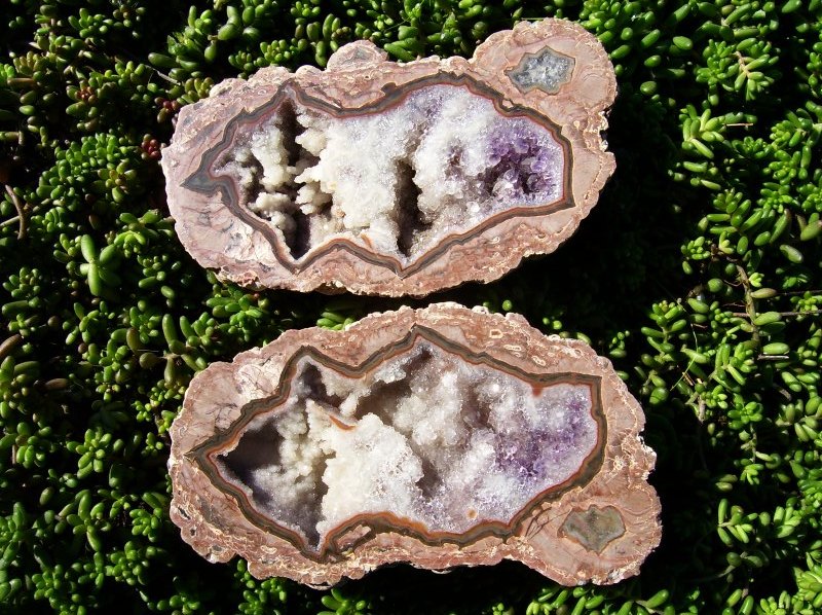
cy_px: 308
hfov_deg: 54.0
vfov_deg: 41.7
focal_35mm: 34
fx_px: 806
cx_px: 411
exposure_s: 1/250
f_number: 4.8
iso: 80
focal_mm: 5.6
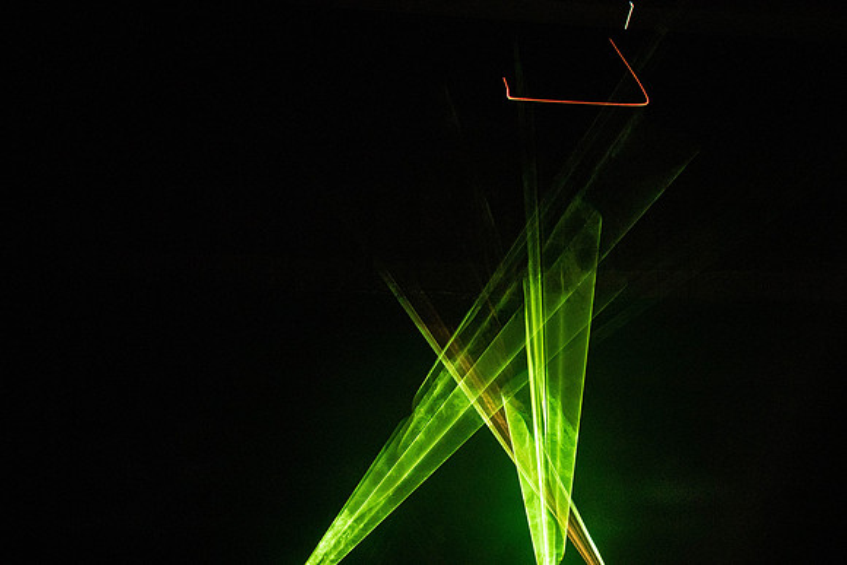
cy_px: 282
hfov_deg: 28.8
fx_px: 1647
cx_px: 424
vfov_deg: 19.5
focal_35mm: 70
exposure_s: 1/250
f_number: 5.6
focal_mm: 70
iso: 6400
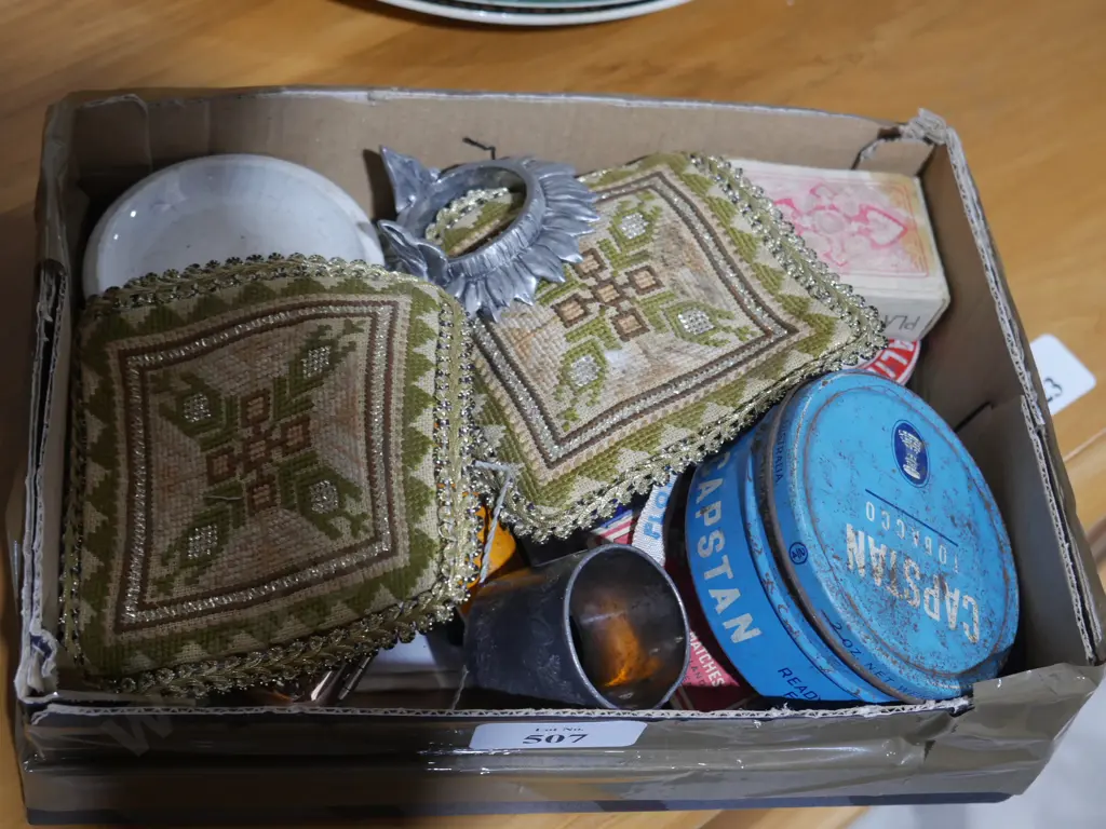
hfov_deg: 33.2
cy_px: 414
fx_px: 1853
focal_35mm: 58
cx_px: 553
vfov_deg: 25.2
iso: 800
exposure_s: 1/60
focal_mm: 29
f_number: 5.4
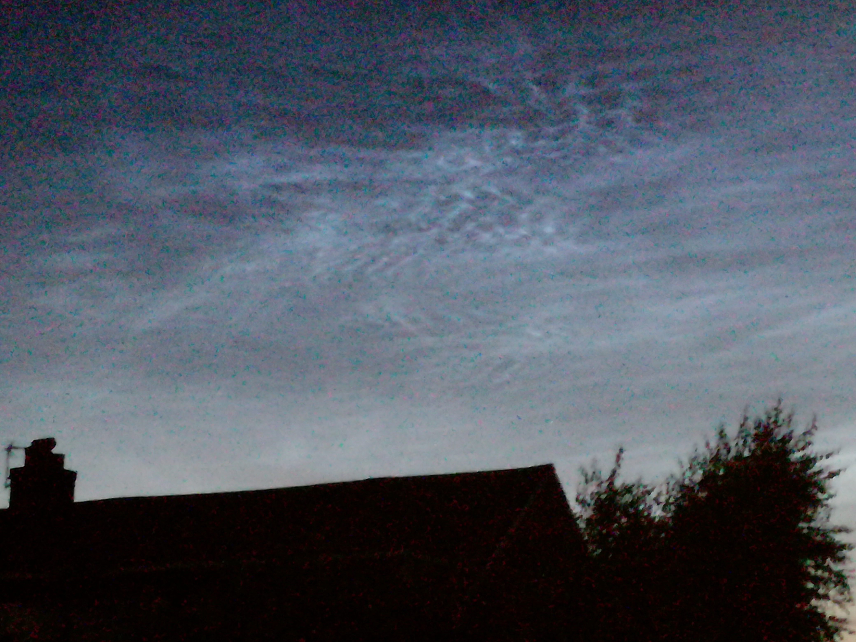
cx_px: 428
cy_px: 321
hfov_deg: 26.0
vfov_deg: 19.6
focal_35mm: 75
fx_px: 1855
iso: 2500
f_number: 2
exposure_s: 1/12.5
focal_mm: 3.79
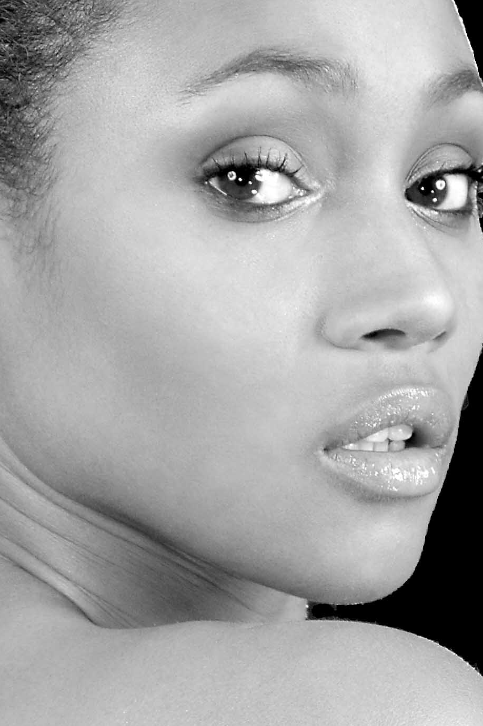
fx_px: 7904
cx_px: 169
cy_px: 416
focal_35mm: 392
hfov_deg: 3.5
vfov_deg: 5.3
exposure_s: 1/125
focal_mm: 120
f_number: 20
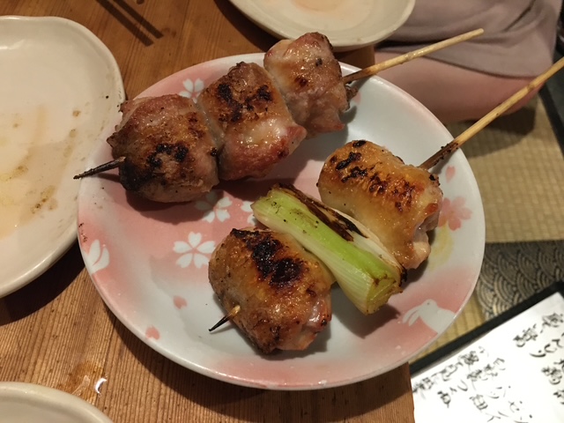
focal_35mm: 29
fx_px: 472
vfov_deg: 48.2
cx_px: 282
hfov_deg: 61.7
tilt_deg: -56.6
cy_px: 212
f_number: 2.2
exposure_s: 1/15
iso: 320
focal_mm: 4.15
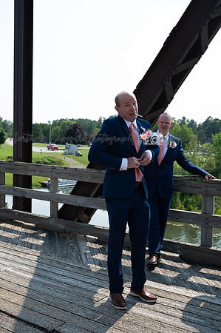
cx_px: 110
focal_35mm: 43
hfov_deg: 31.1
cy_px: 166
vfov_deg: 45.5
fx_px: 397
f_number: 6.3
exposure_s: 1/320
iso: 100
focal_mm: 43
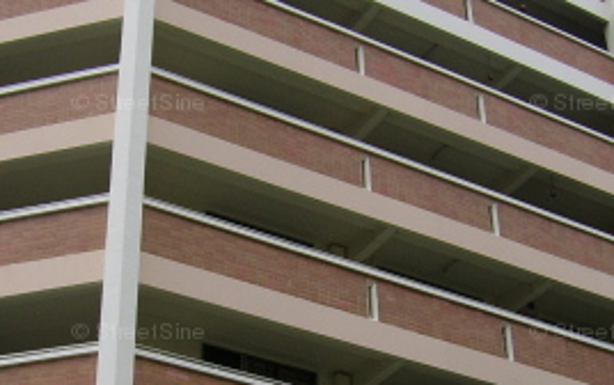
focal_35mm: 76
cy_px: 335
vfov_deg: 17.0
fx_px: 1273
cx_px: 243
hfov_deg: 27.1
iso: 50
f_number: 5.8
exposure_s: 1/545
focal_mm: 5.95
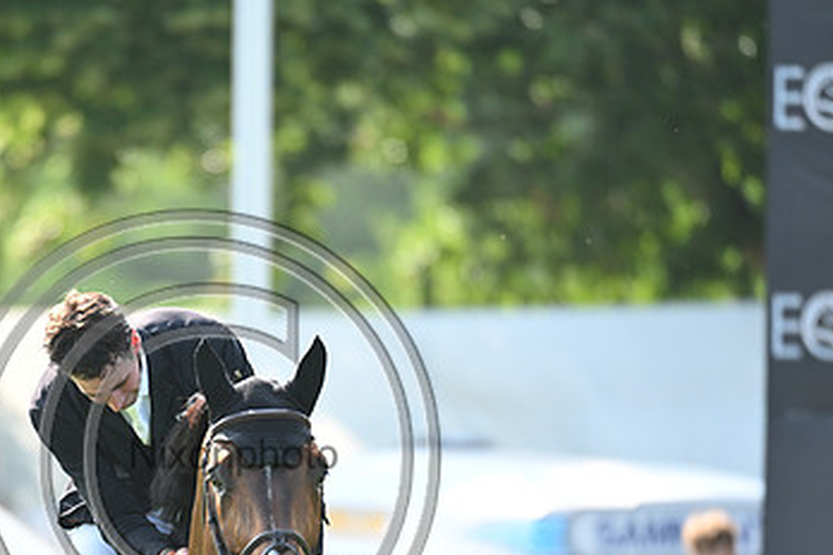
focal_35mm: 666
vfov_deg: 2.1
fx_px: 15409
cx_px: 165
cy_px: 422
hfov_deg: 3.1
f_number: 4.5
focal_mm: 400
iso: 1100
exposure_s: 1/1250
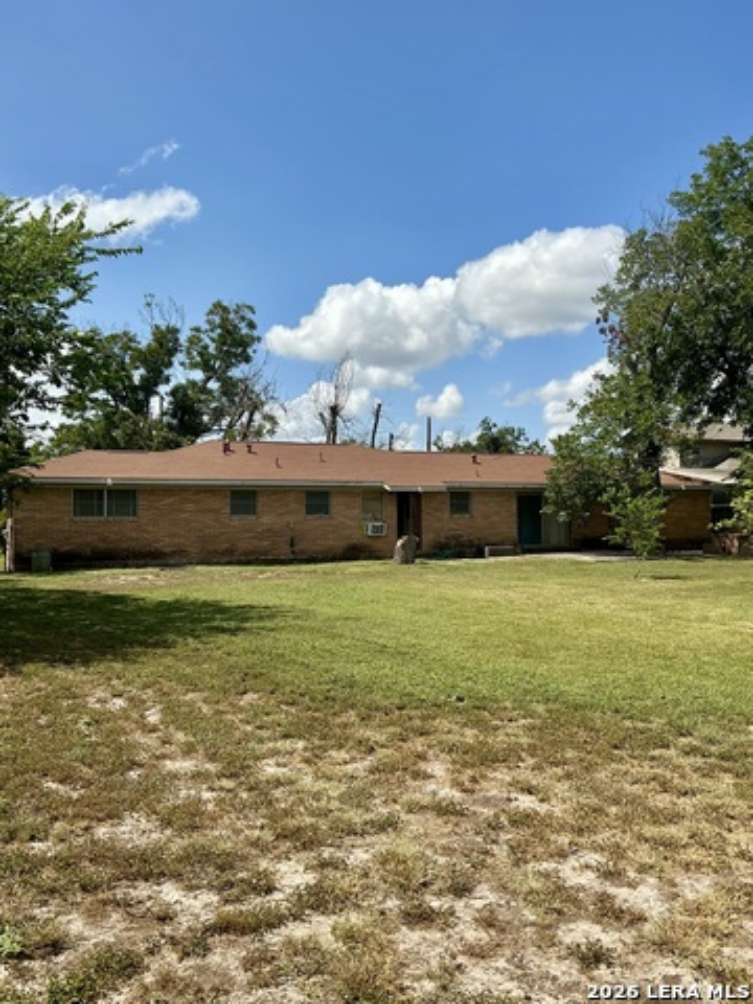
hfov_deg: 49.7
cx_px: 376
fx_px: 812
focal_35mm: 28
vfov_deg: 63.4
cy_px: 502
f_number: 1.8
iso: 25
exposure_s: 1/2320
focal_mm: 3
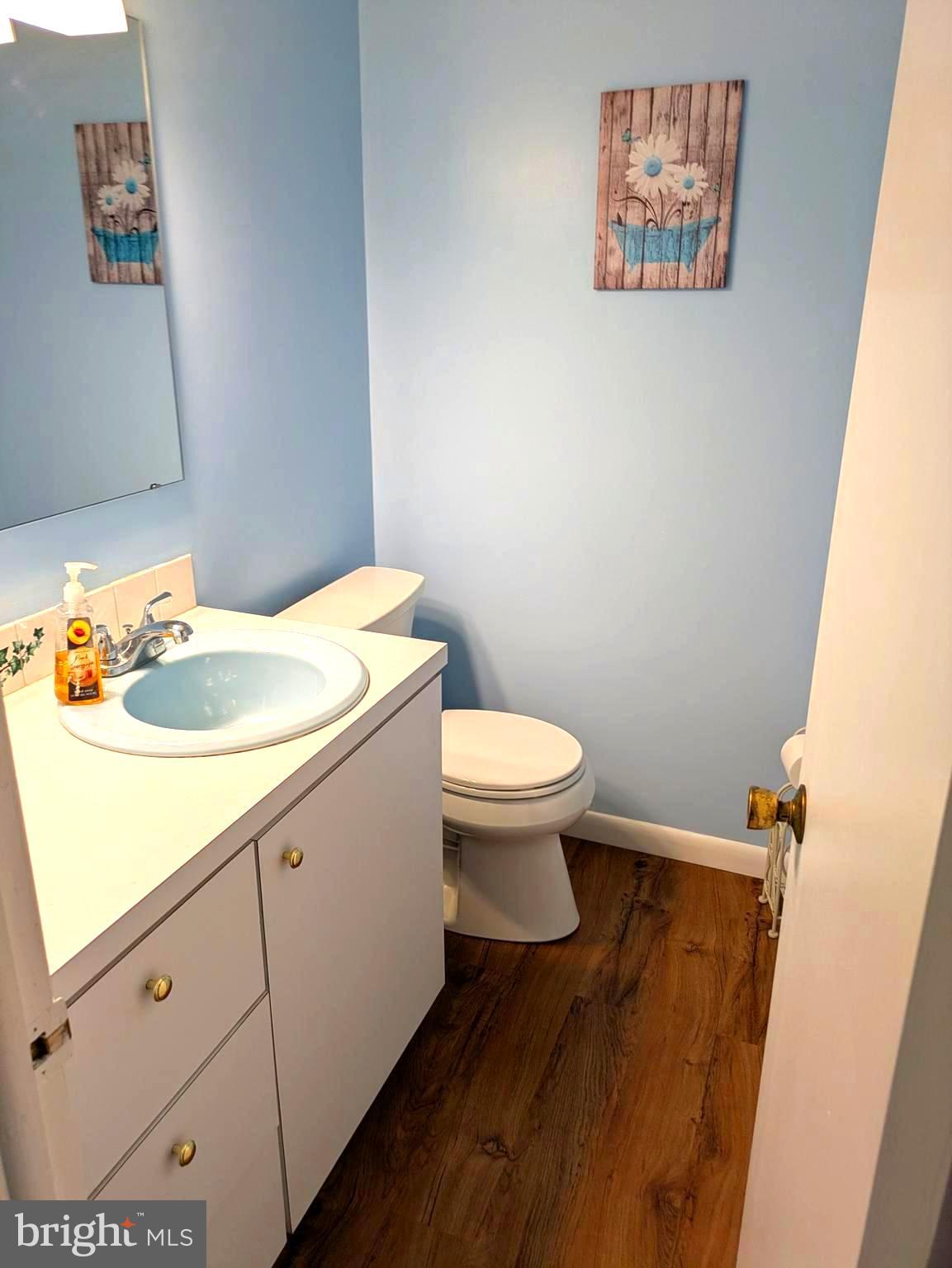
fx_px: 916
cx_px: 476
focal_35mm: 25
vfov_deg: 69.4
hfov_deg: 54.9
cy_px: 634
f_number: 1.89
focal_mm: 5.43
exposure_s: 1/60
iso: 52
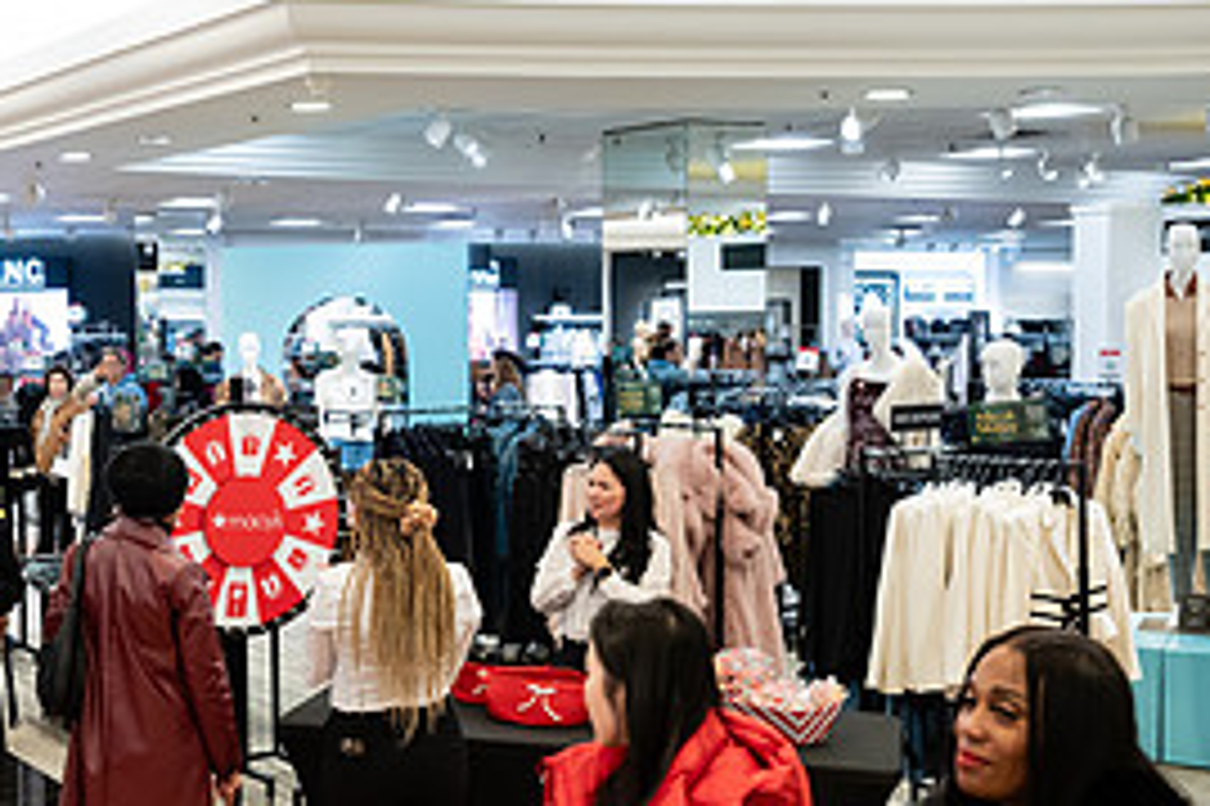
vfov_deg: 26.0
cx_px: 207
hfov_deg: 36.6
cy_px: 380
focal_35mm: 52
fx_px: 1747
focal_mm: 24
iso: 1250
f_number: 3.2
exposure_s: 1/125
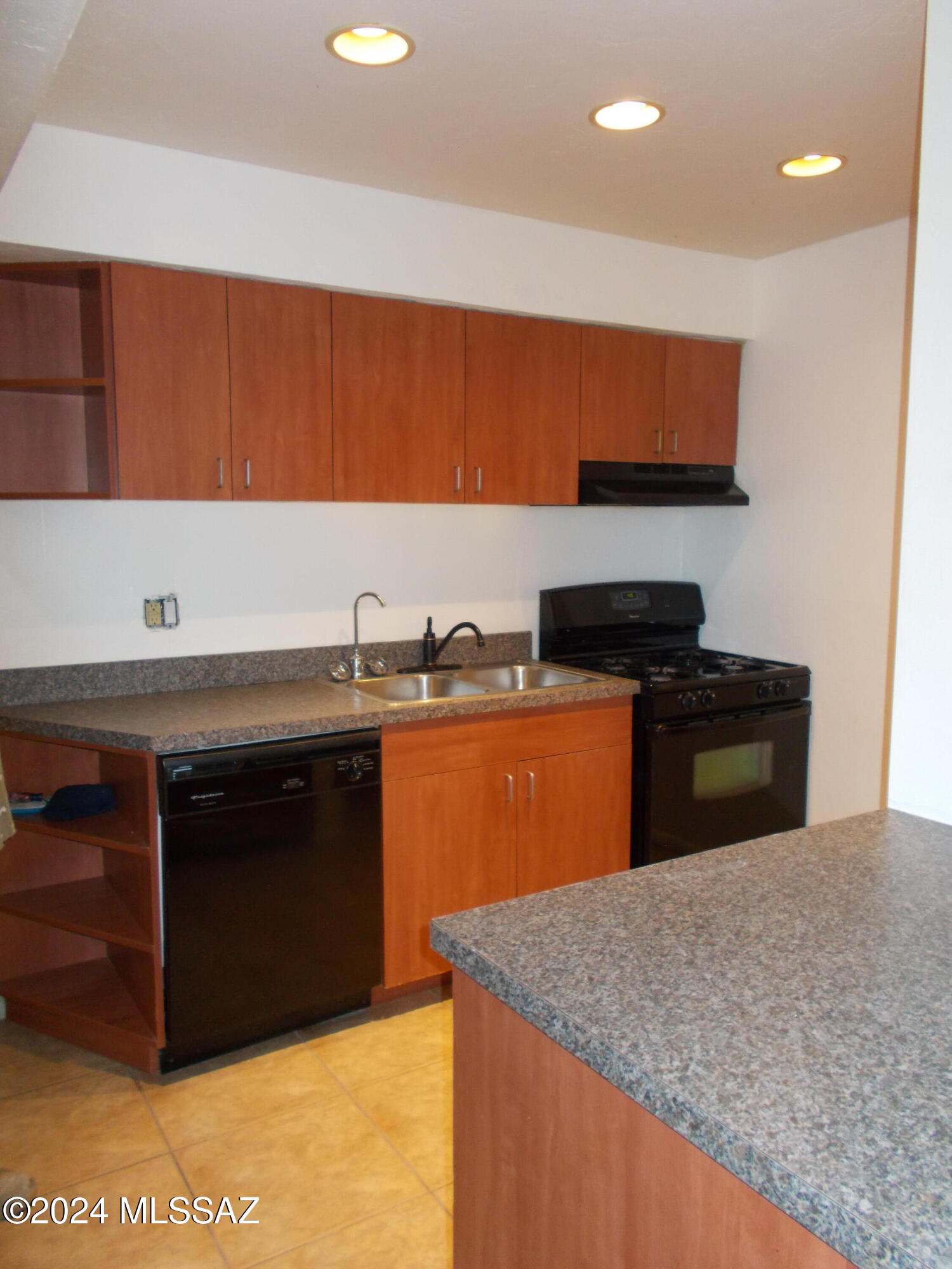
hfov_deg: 53.1
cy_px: 634
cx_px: 476
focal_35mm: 26
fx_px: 953
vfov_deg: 67.3
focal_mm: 4.6
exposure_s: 1/25
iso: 200
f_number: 3.2
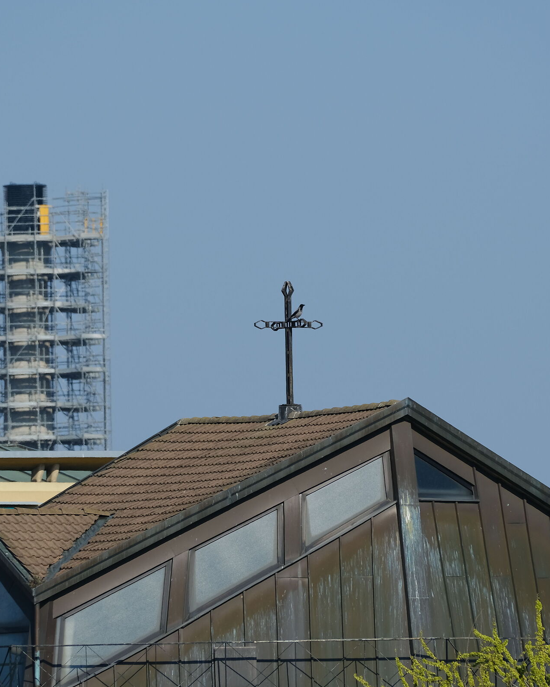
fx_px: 12919
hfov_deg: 2.4
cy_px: 344
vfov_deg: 3.0
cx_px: 270
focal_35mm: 635
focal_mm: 300
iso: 200
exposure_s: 1/640
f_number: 8
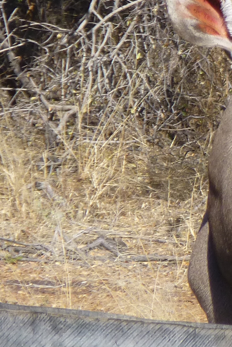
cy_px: 129
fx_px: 17356
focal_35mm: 1796
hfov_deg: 0.8
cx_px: 461
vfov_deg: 1.1
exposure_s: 1/250
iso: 100
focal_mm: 86
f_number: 6.4
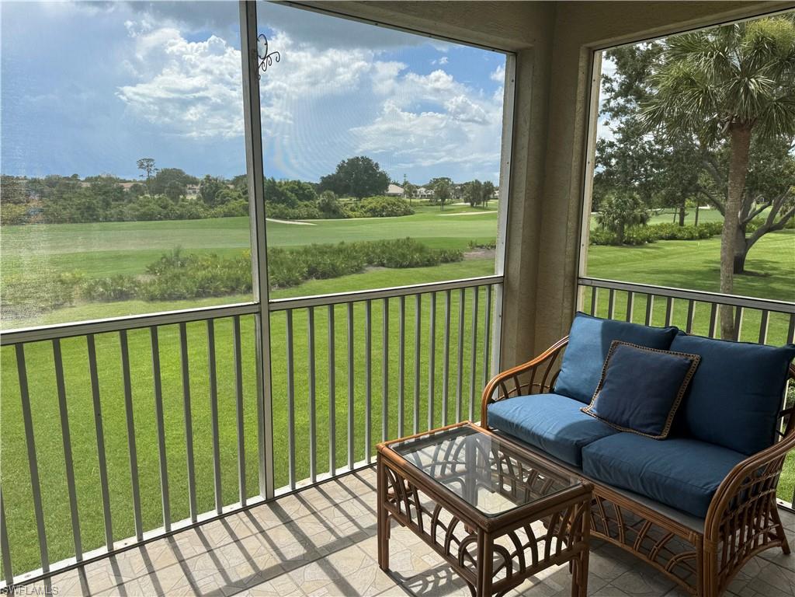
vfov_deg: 56.8
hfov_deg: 71.6
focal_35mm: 24
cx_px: 398
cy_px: 298
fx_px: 551
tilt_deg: -10.7
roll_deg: -0.5
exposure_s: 1/3096
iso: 80
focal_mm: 6.76
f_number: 1.78
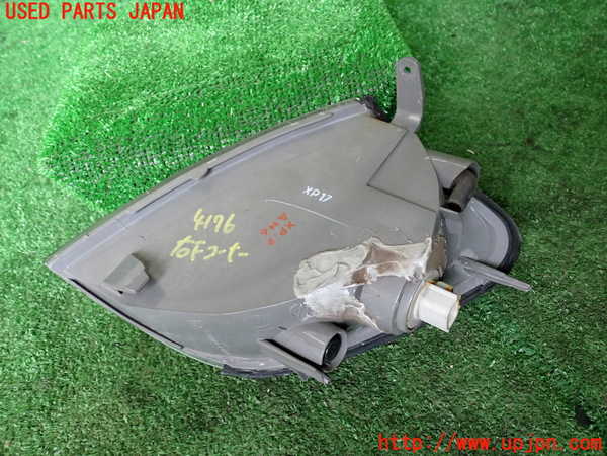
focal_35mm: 30
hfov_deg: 60.0
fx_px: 526
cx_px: 304
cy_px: 228
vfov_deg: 46.8
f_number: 2.3
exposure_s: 1/30
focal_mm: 5.4
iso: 250
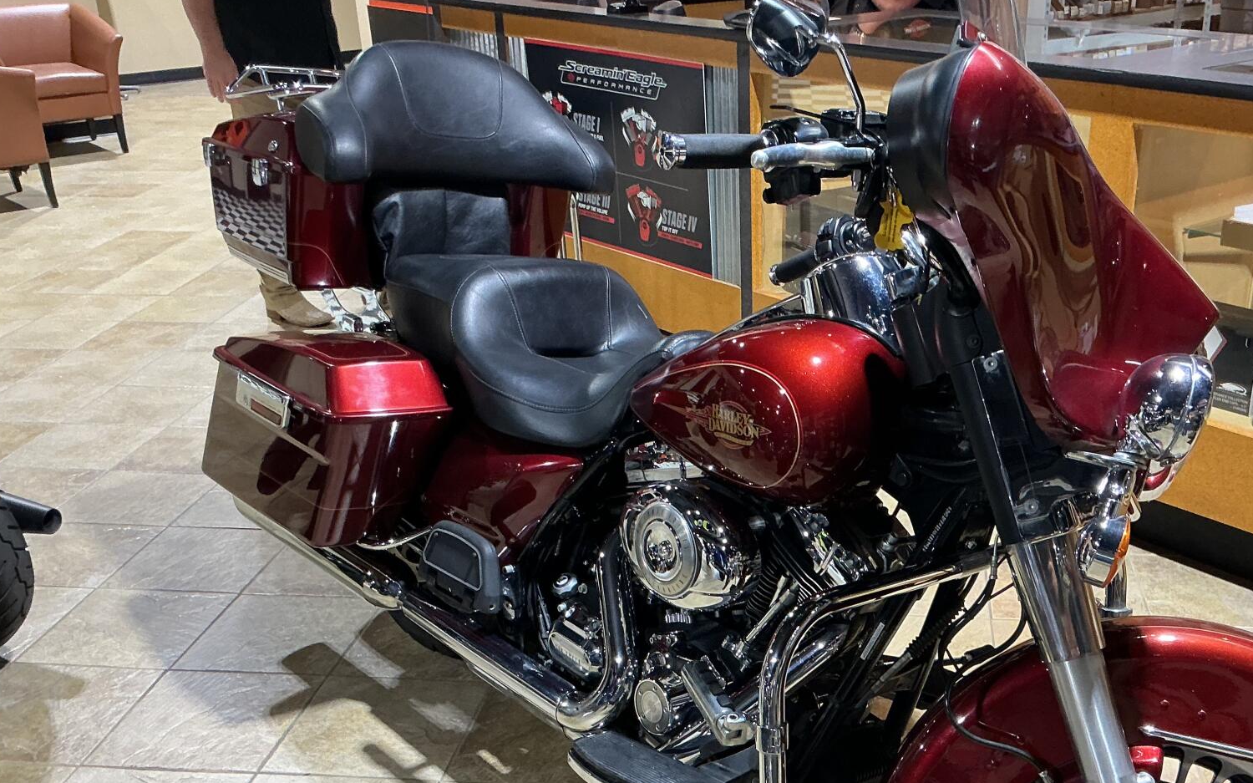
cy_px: 536
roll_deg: +1.1
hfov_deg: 47.9
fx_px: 1400
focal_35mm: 41
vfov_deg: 30.9
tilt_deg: -25.4
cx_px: 757
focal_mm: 3
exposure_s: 1/60
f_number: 1.8
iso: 100
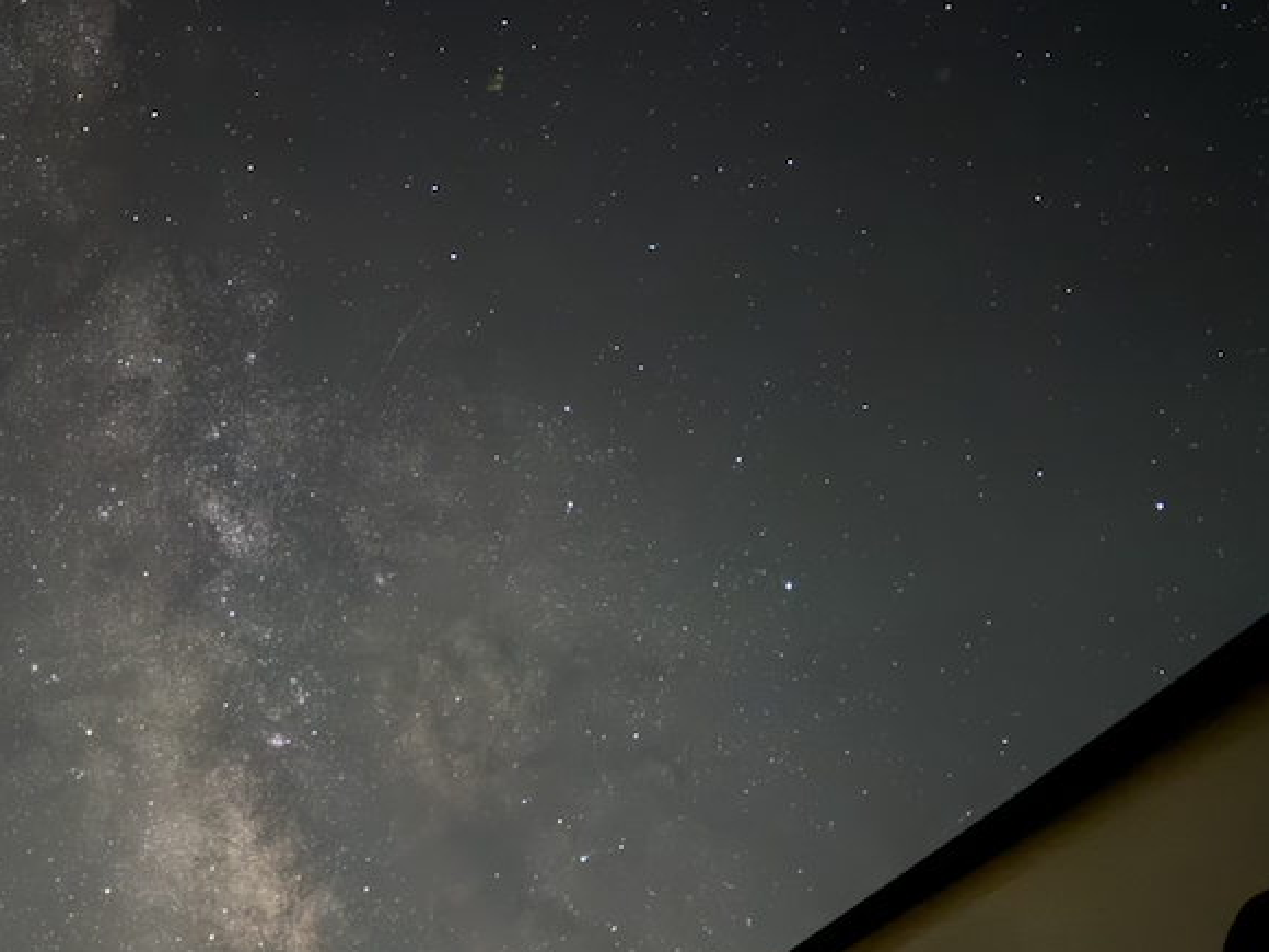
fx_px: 1943
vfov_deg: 26.9
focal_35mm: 53
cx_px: 311
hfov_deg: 35.3
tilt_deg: +18.8
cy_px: 786
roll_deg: -0.6
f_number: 1.78
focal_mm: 6.76
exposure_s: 10
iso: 1250
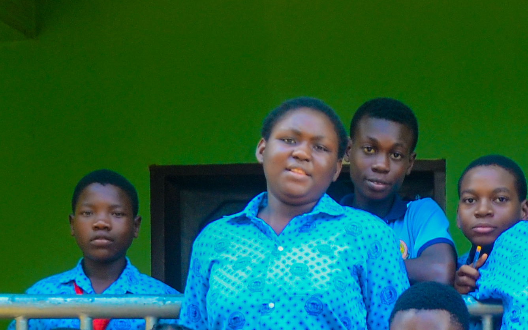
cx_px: 537
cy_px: 445
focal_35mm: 135
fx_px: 1942
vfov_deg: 9.5
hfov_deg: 15.2
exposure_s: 1/250
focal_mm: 24
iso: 400
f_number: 3.8
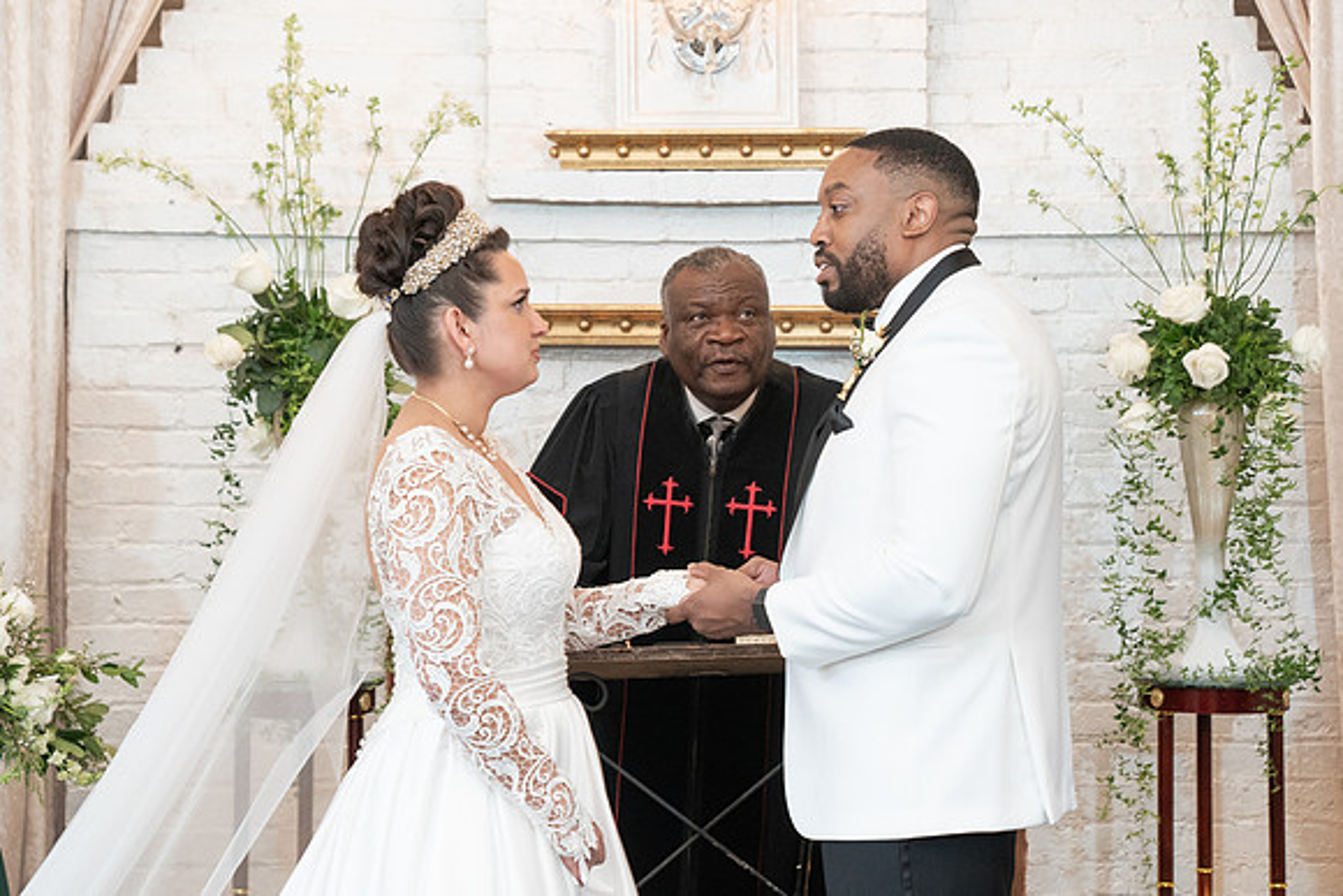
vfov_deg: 15.2
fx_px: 3351
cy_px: 409
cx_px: 732
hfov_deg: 22.7
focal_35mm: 90
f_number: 4
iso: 2000
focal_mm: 70
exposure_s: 1/100
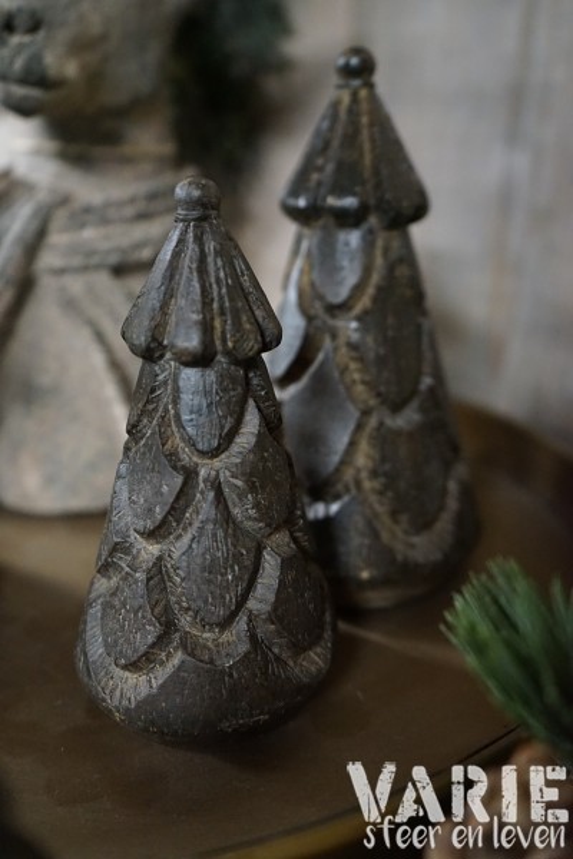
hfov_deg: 40.0
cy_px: 430
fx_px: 788
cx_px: 286
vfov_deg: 57.2
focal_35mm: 33
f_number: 4
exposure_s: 1/60
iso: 6400
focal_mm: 33
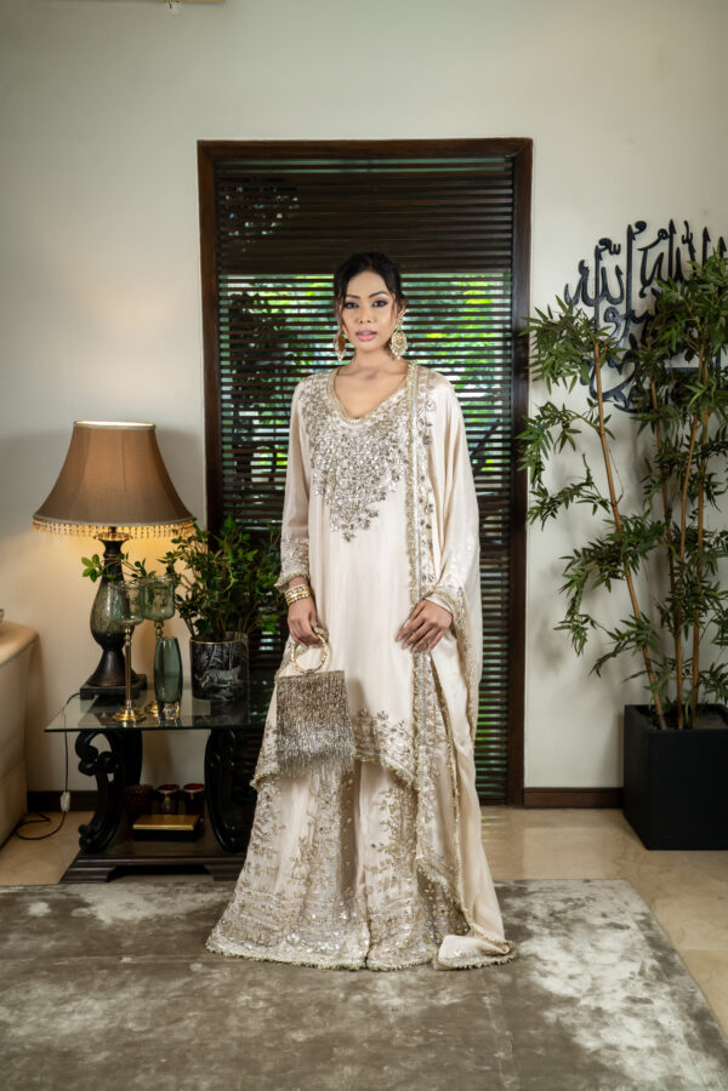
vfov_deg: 47.4
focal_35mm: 41
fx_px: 1244
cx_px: 364
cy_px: 546
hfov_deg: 32.6
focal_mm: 41
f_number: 5
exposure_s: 1/125
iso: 1000
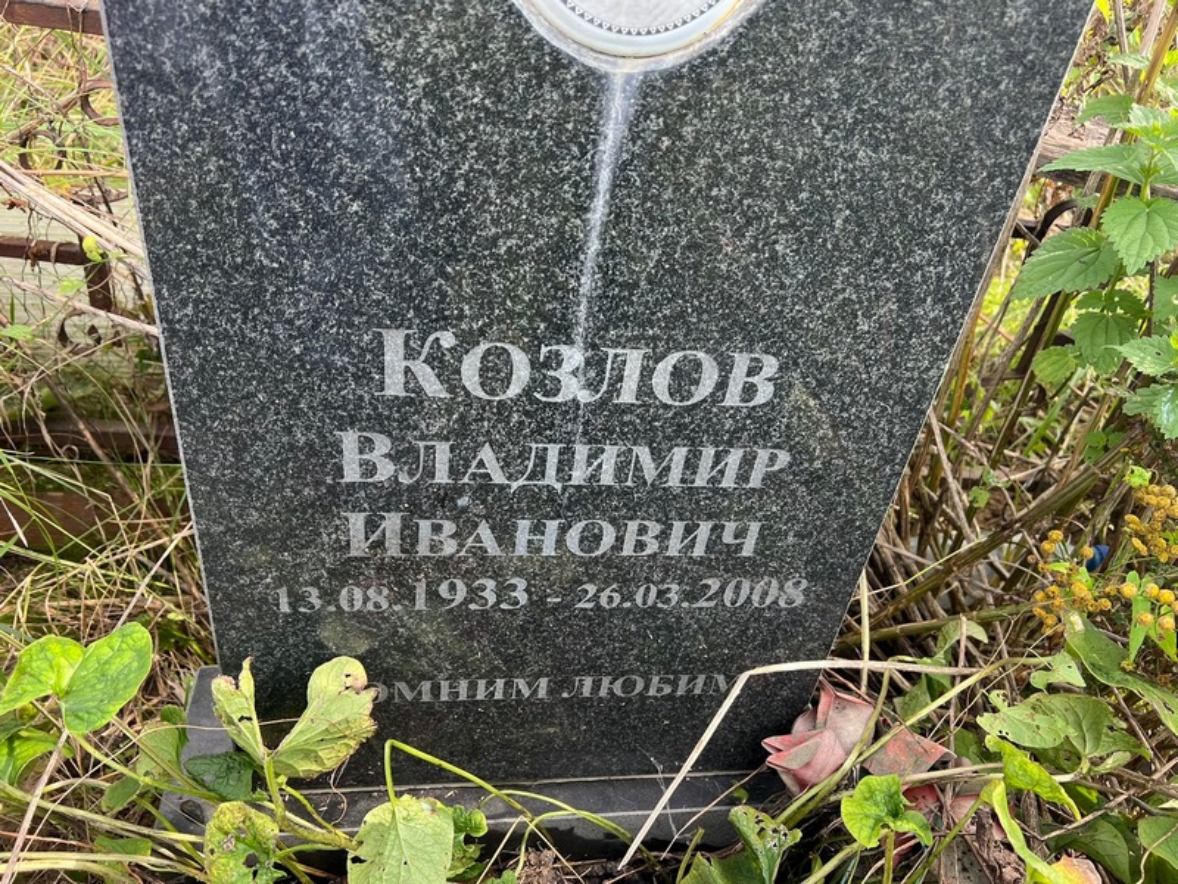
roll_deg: -8.6
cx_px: 589
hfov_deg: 67.3
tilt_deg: -35.9
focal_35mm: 26
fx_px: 885
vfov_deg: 53.1
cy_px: 442
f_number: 1.5
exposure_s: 1/165
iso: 40
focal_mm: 5.7
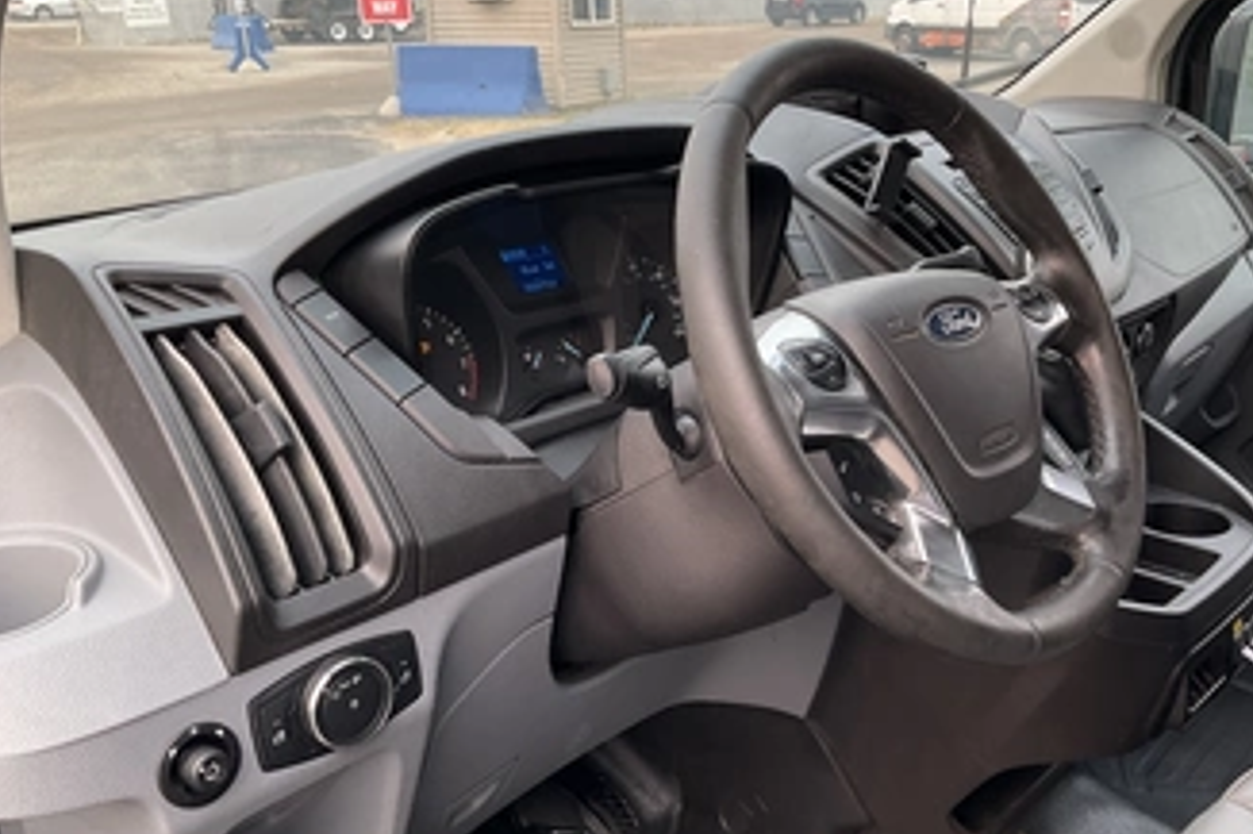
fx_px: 1287
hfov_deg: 51.5
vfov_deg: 35.9
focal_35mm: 37
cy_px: 423
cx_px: 765
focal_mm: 3
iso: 25
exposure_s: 1/122
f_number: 1.8
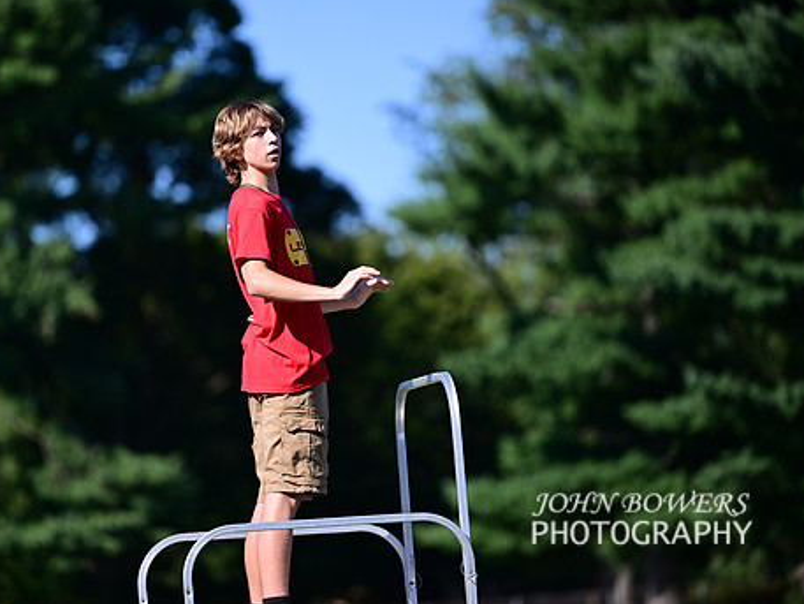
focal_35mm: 244
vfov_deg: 6.1
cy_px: 279
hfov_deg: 8.1
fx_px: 5669
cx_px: 299
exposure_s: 1/1600
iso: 125
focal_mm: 200
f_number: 2.8
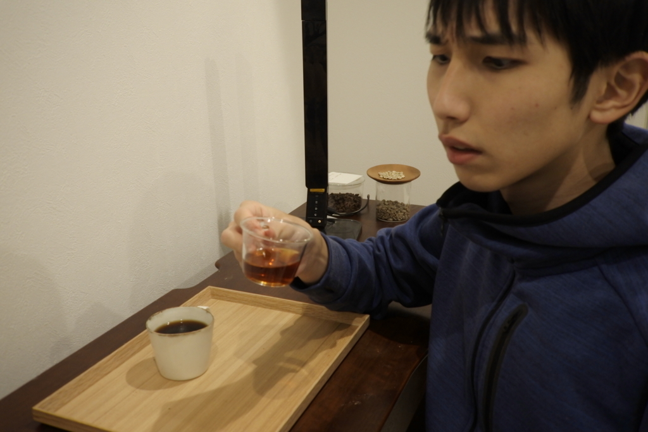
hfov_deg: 53.1
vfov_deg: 36.9
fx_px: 648
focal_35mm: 36
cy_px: 216
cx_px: 324
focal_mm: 13.4
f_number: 4
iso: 800
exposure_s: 1/15
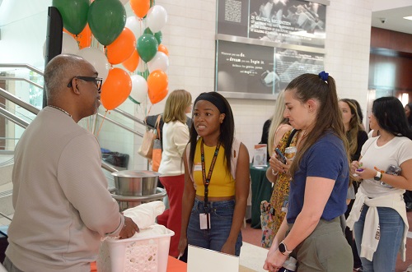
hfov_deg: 45.0
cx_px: 206
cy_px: 136
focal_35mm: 44
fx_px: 497
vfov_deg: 30.7
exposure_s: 1/100
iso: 4000
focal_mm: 29
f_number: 5
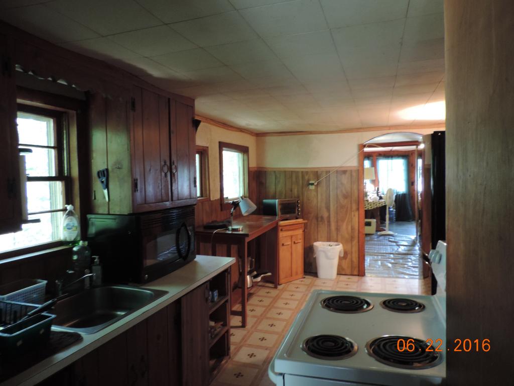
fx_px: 356
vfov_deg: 56.8
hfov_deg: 71.6
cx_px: 257
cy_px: 193
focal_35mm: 24
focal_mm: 4.3
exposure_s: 1/8
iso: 400
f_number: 3
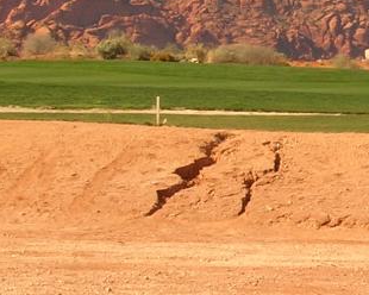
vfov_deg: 5.2
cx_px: 531
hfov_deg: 6.4
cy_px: 143
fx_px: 3254
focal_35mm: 298
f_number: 6.7
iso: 50
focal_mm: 12.3
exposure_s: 1/174
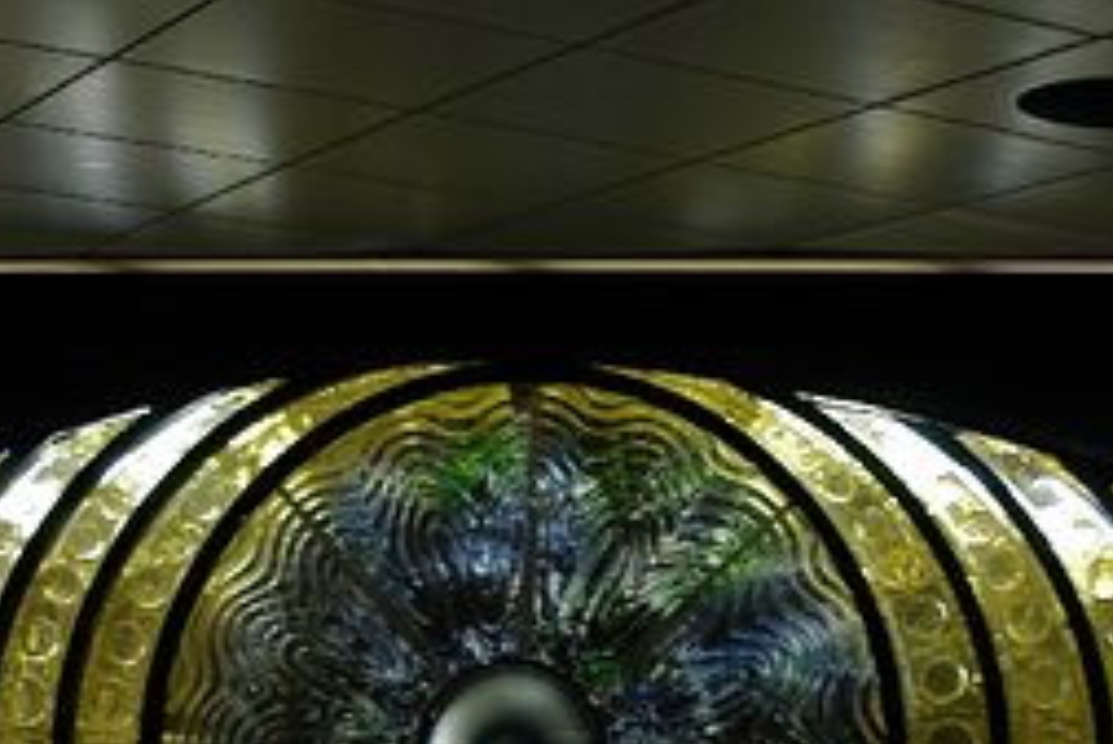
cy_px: 678
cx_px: 493
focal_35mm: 88
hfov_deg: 23.1
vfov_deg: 15.4
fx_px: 2722
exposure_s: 1/30
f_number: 4.5
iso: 200
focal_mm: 29
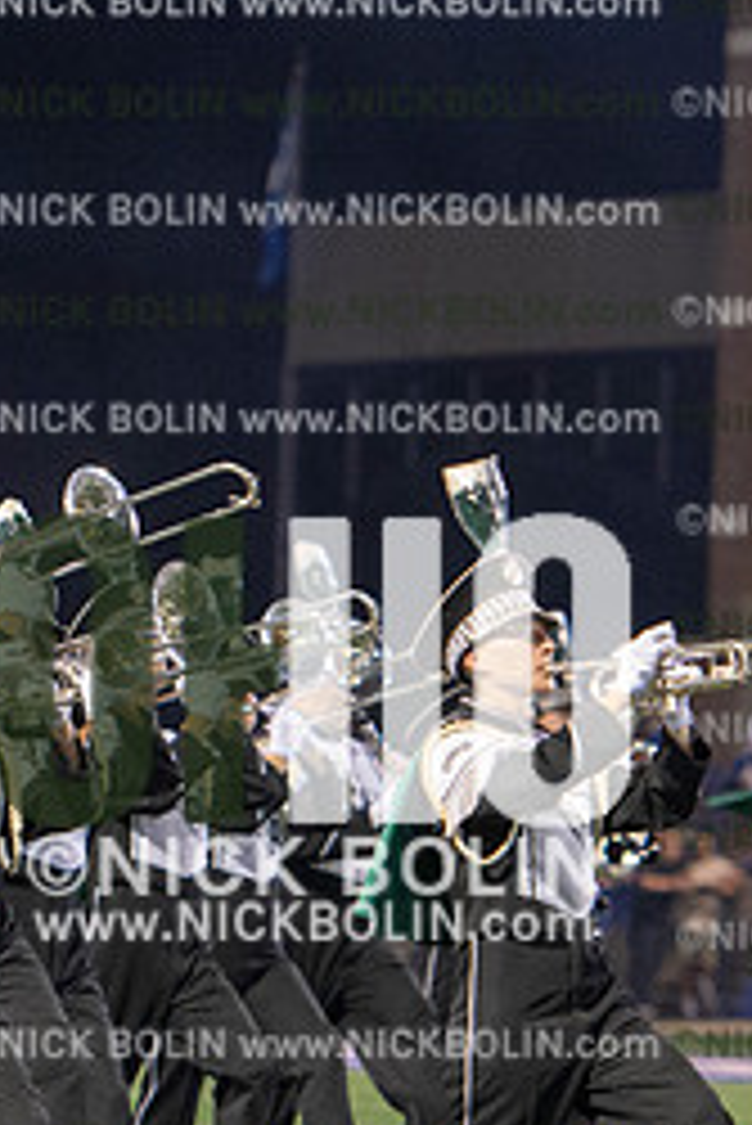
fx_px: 9073
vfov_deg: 7.1
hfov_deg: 4.7
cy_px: 729
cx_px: 311
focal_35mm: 290
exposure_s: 1/320
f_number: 2.8
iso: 4000
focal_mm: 125
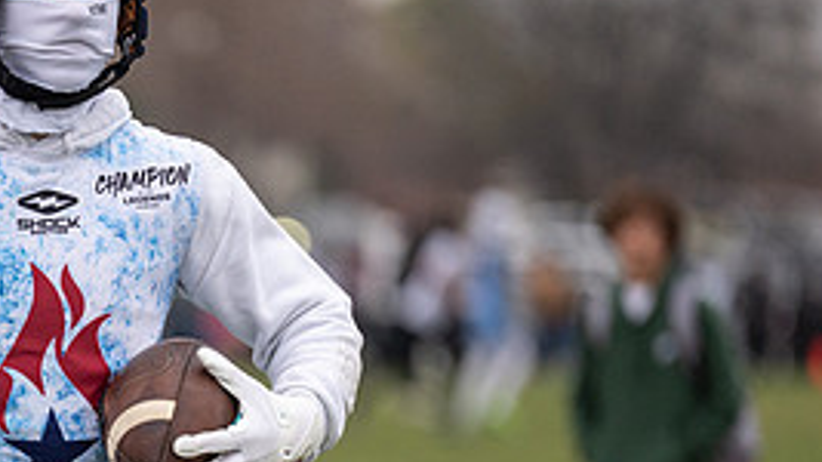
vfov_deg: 2.6
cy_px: 471
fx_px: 10001
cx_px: -12
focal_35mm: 459
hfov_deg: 4.7
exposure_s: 1/2000
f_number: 2.8
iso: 1250
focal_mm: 188
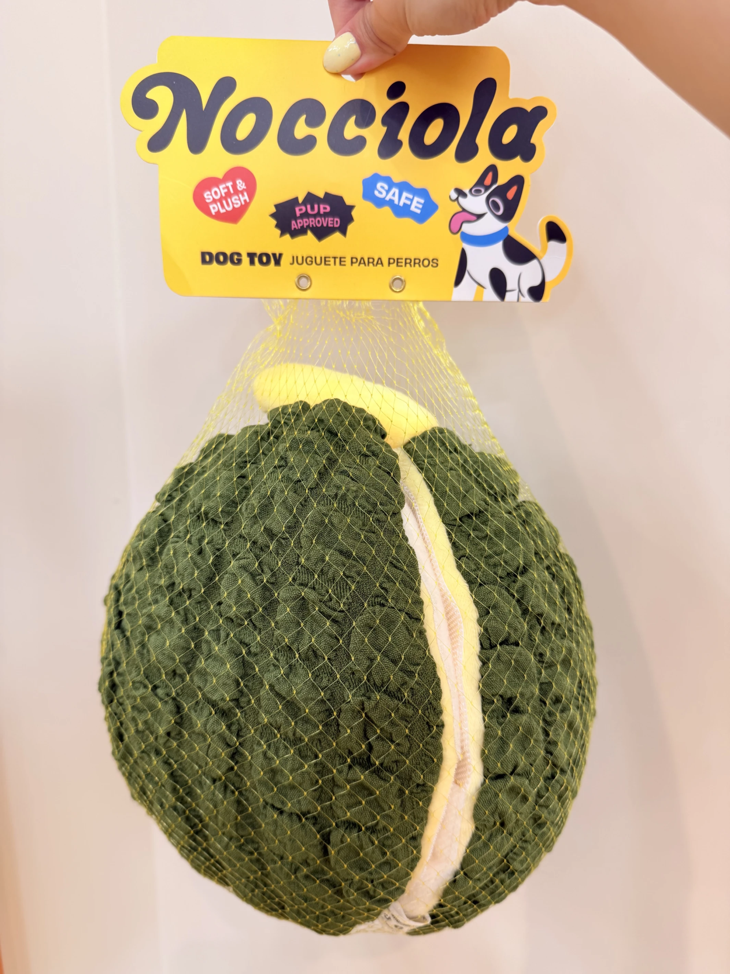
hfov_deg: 56.8
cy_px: 487
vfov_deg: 71.6
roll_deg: -1.3
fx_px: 675
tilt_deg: -12.7
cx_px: 365
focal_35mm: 24
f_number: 1.78
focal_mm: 6.76
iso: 100
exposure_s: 1/120
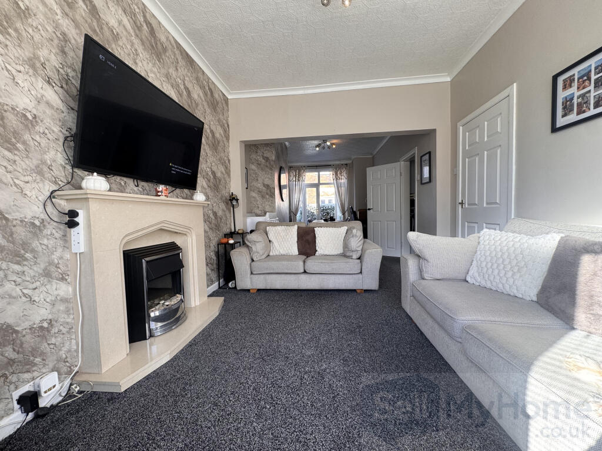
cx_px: 301
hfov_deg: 102.1
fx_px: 243
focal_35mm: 14
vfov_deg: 85.7
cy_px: 226
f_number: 2.2
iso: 80
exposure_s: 1/99
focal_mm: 2.22
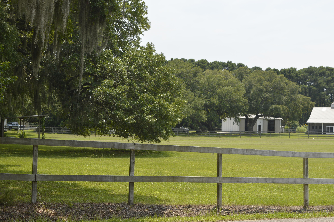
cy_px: 111
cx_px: 167
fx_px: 765
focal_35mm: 82
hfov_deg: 24.6
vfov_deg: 16.5
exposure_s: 1/200
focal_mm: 55
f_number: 8
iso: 100
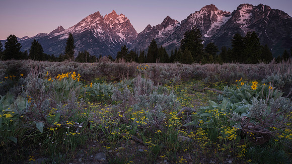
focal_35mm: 30
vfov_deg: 38.3
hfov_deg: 63.7
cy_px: 67
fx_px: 235
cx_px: 146
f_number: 14
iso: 160
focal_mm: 19.2
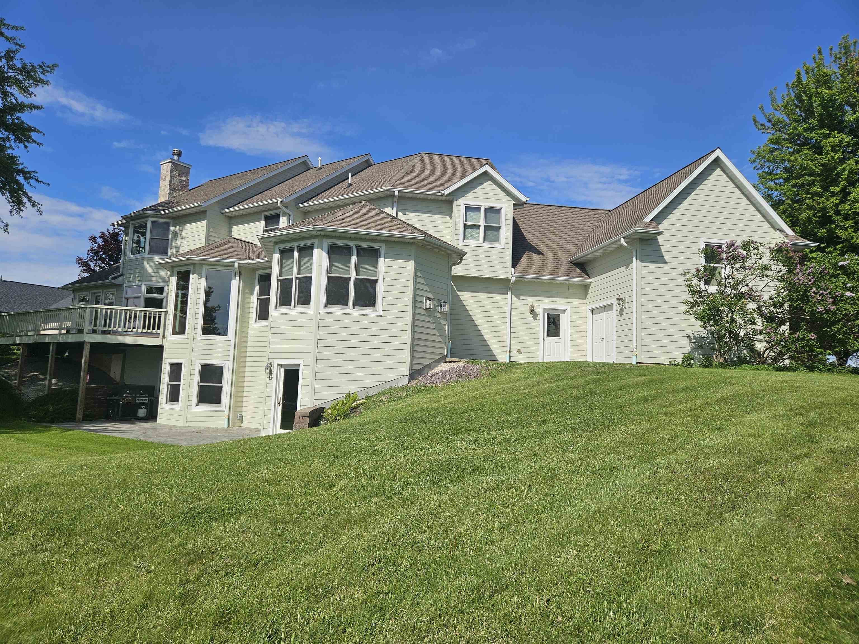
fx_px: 571
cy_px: 322
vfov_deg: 58.9
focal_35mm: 23
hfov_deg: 73.9
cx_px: 430
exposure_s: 1/3945
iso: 25
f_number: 1.8
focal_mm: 5.4
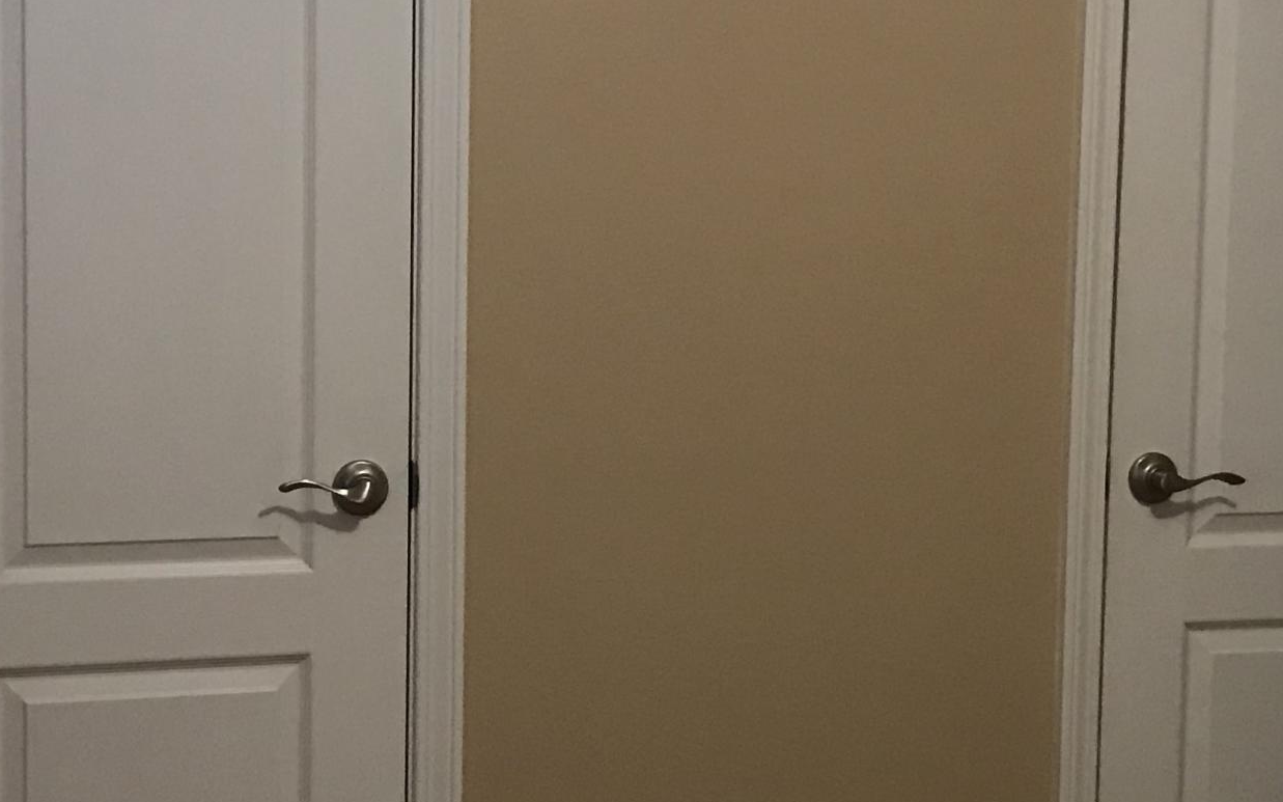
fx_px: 2517
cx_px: 517
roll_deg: -1.2
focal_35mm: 72
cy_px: 383
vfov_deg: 18.1
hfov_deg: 28.5
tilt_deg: -4.6
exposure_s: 1/15
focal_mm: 3.99
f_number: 1.8
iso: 80
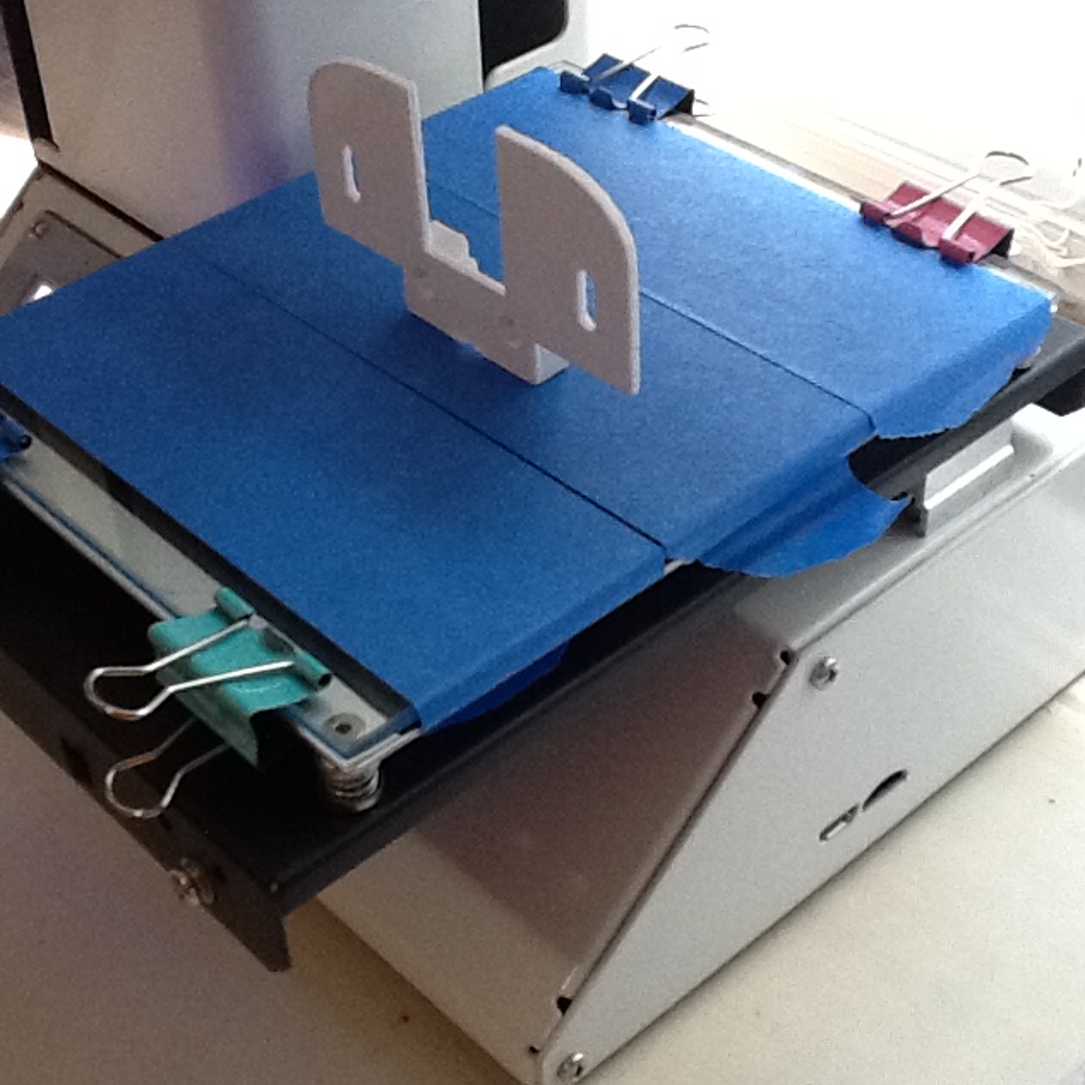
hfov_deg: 29.1
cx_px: 511
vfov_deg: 29.1
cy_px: 487
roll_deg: +2.3
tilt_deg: -36.8
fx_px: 2092
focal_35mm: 59
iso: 160
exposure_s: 1/30
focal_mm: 2.03
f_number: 2.4
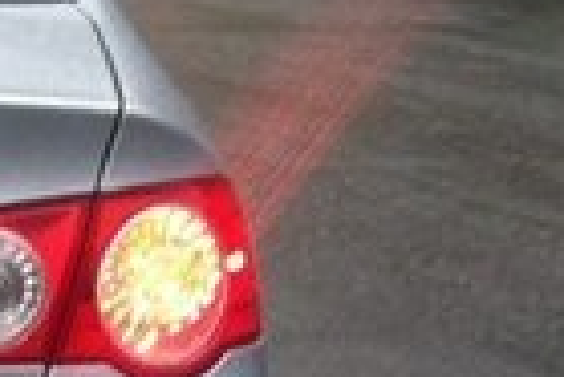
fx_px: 2697
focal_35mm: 172
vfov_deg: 8.0
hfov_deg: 11.1
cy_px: 306
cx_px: -459
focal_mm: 3.85
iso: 80
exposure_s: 1/15
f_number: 2.8
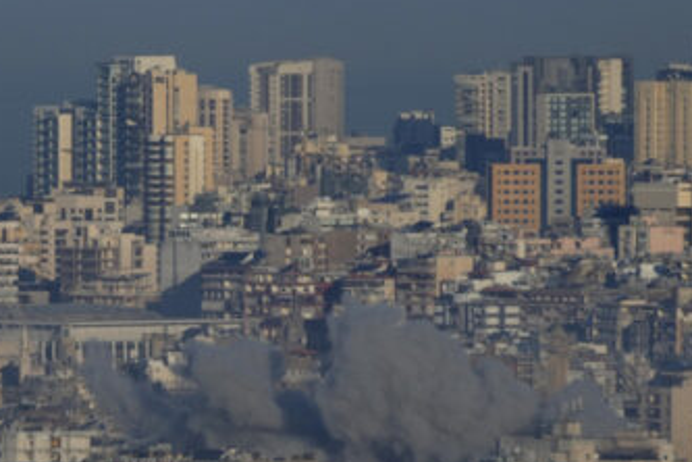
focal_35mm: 465
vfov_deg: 3.0
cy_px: 291
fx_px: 8938
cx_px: 94
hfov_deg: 4.4
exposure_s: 1/3200
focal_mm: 258
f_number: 5
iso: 250
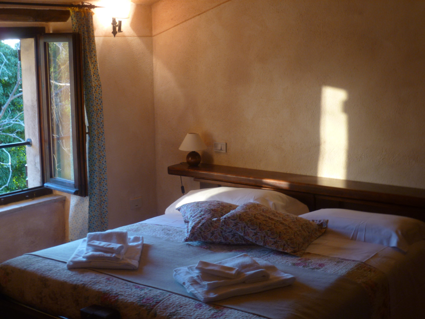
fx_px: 724
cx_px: 212
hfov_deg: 32.7
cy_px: 160
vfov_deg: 24.8
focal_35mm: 59
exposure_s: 1/8
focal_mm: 10.5
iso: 80
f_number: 4
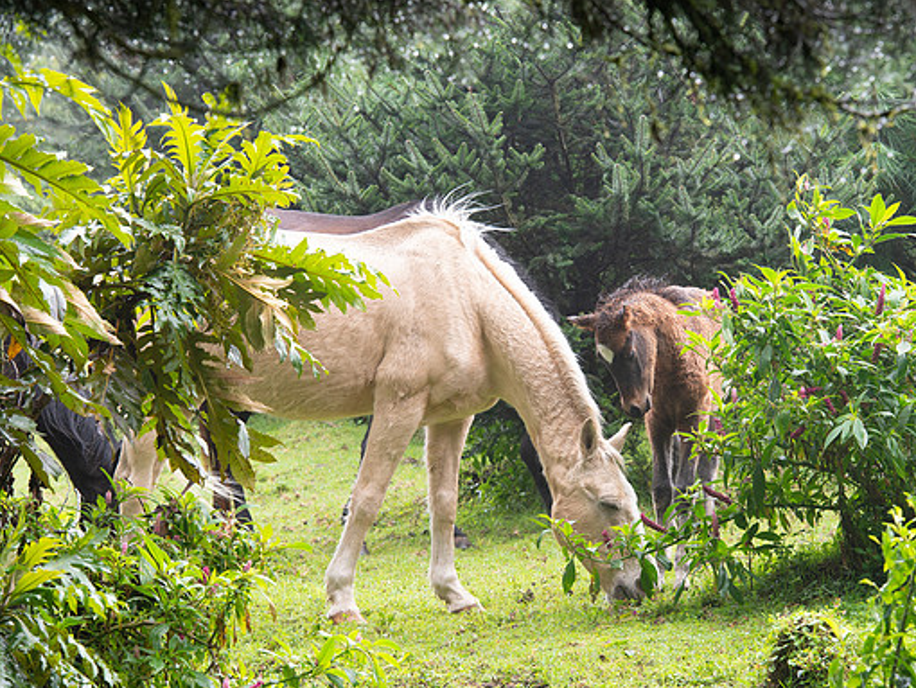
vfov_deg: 9.7
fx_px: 4051
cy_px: 346
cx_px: 519
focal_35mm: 153
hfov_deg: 12.9
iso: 800
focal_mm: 140
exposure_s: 1/200
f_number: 9
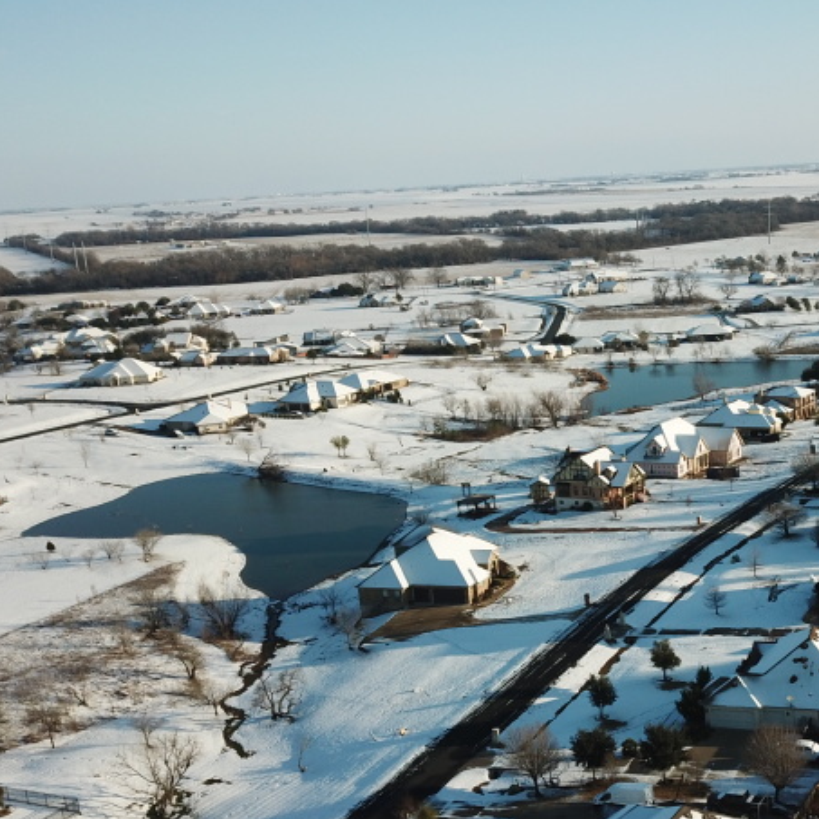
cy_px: 546
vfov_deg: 32.5
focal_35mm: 52
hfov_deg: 31.9
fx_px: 1392
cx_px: 654
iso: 100
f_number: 2.2
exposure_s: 1/100
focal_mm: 4.73
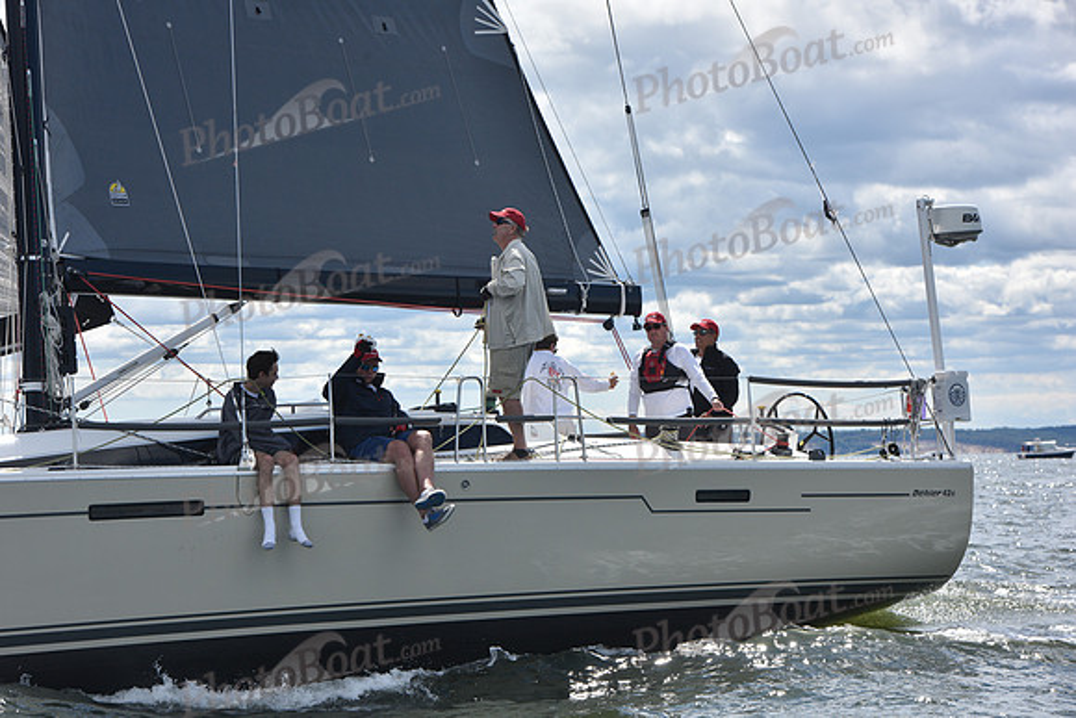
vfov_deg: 11.0
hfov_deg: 16.4
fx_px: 3737
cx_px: 538
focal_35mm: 125
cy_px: 359
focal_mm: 125
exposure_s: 1/800
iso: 250
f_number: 9
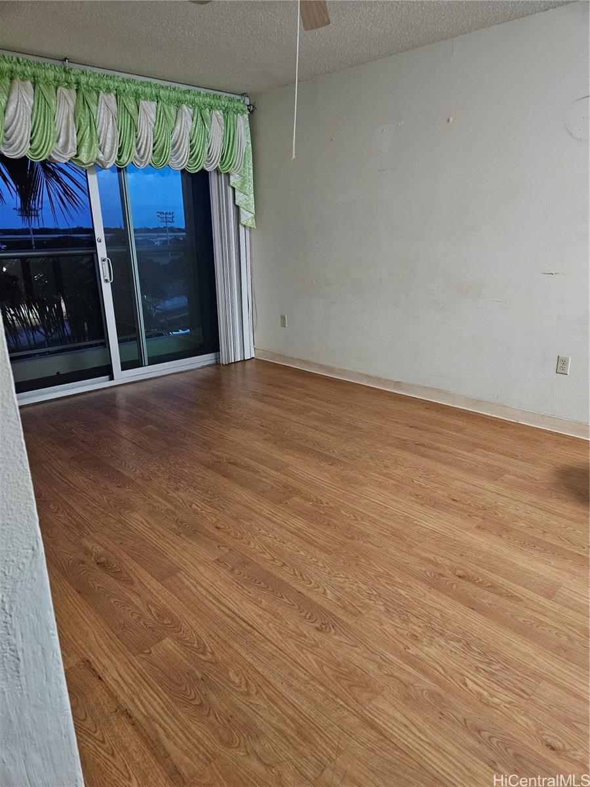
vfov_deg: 73.9
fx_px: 523
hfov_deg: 58.9
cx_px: 295
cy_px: 394
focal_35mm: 23
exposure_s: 1/24
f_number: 1.8
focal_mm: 5.4
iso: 640
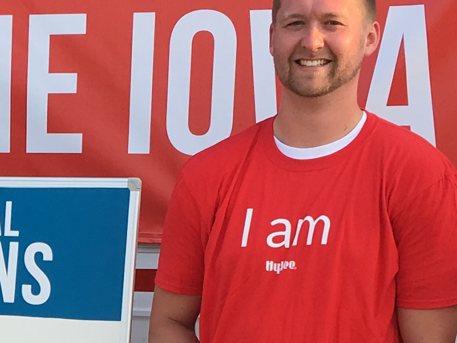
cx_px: -112
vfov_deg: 11.1
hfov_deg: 14.7
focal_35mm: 129
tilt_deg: -12.2
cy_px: 495
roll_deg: -0.1
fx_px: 1704
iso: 25
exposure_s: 1/506
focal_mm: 4.15
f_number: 2.2
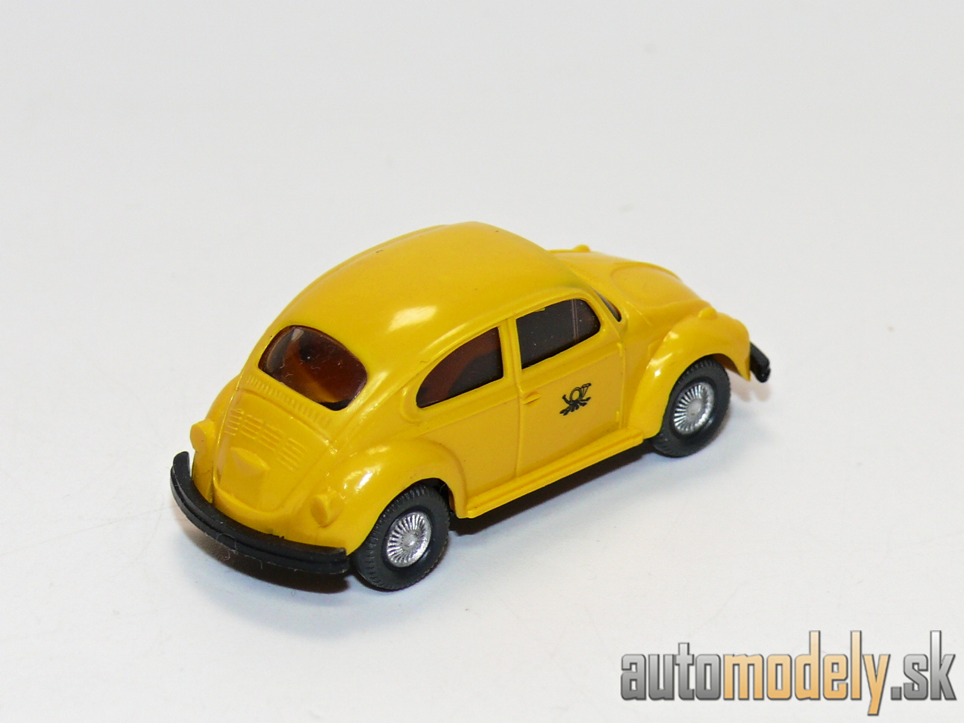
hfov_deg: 13.1
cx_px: 482
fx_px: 4205
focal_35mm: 151
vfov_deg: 9.8
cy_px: 362
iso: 100
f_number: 4
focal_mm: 18
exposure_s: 1/30
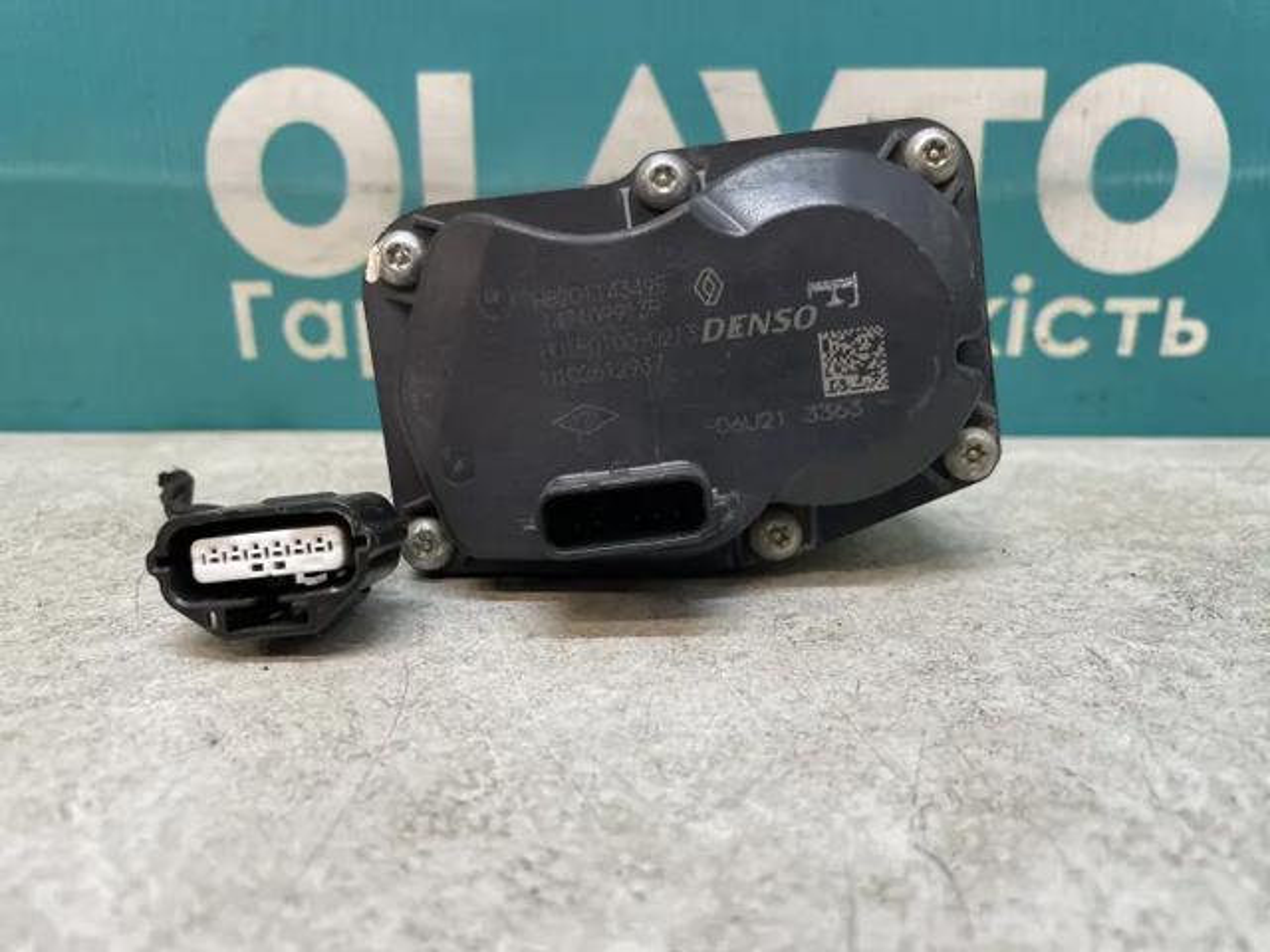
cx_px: 635
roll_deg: +1.0
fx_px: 954
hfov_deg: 67.3
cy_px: 476
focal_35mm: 26
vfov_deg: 53.1
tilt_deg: -12.5
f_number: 1.6
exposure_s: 1/100
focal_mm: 4.2
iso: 125
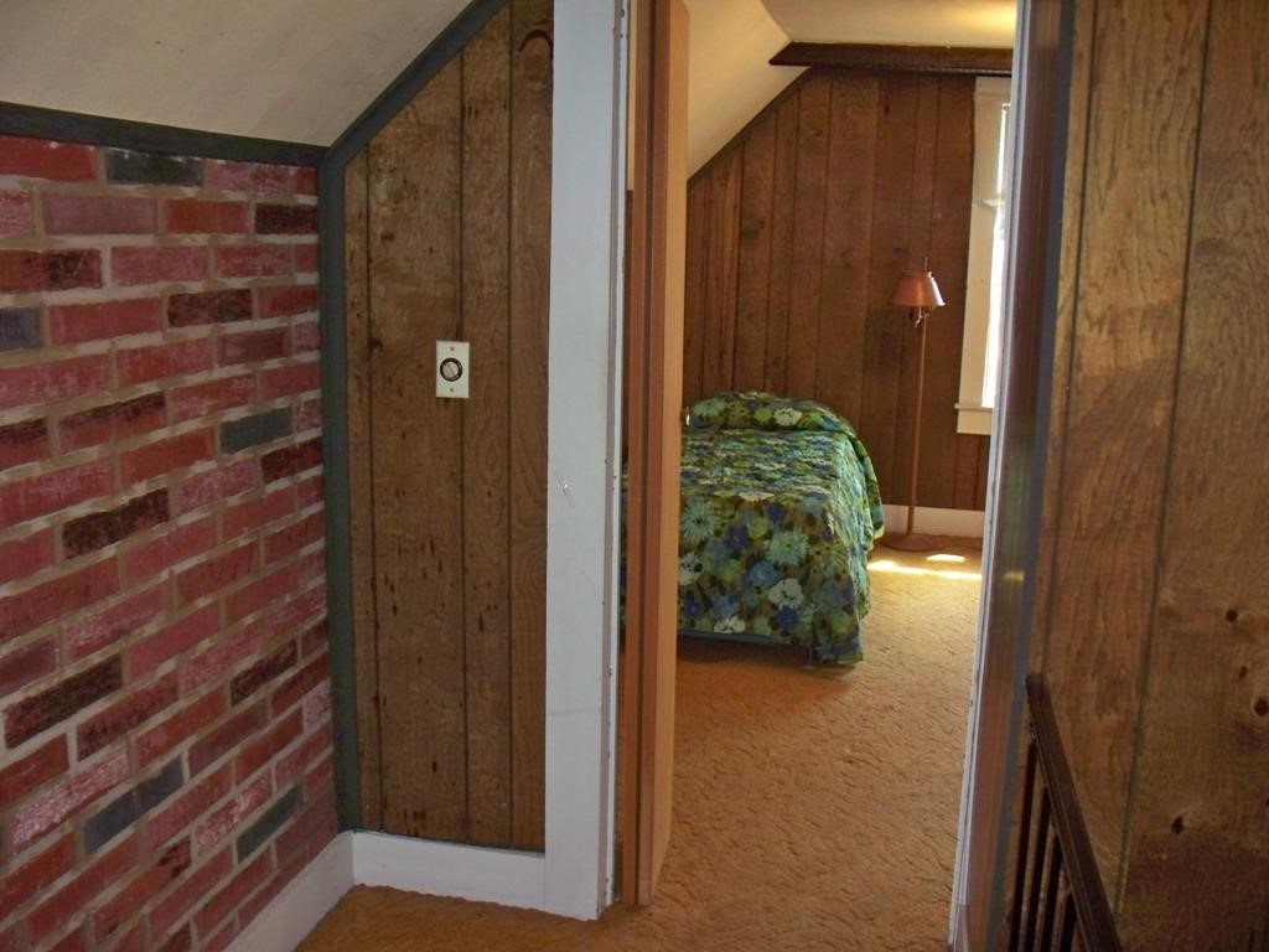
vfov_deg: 40.7
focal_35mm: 35
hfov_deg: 52.6
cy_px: 476
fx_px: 1283
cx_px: 634
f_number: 2.8
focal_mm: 7.54
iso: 200
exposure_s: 1/30
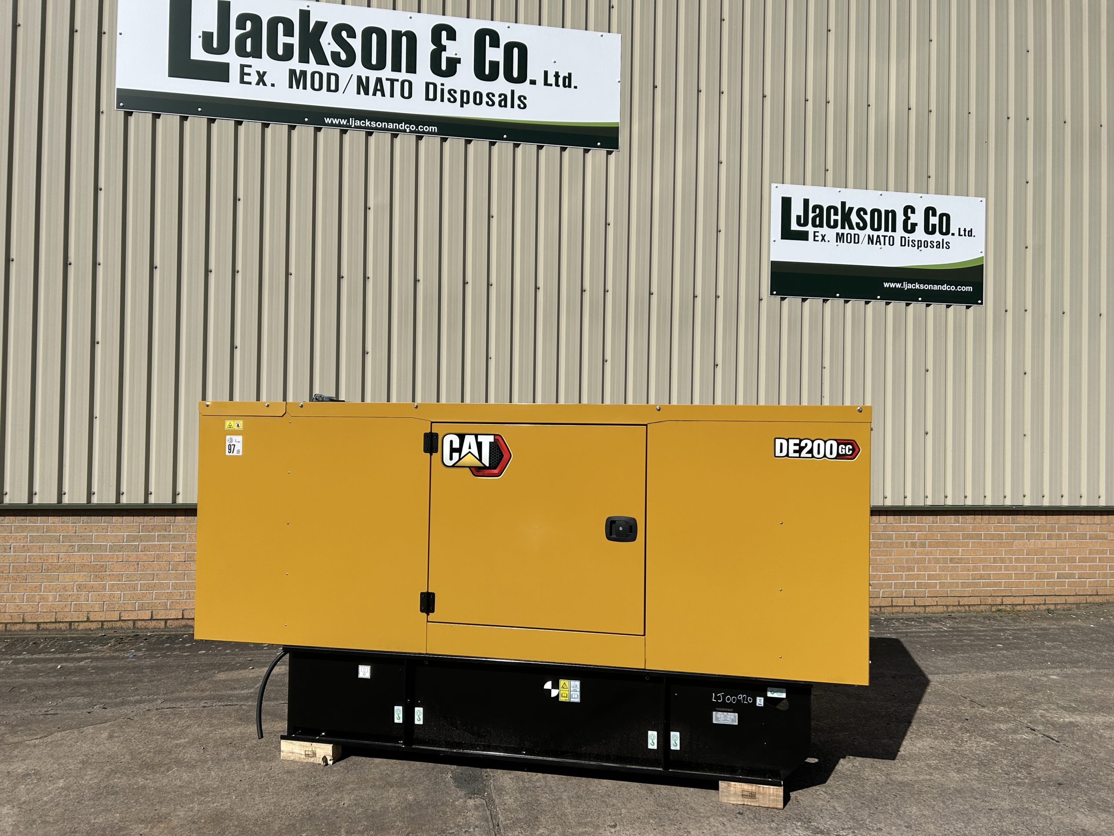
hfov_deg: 67.3
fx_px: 837
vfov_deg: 53.1
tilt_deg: +1.5
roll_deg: -1.5
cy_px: 418
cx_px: 557
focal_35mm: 26
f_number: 1.5
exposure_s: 1/9434
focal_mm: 5.7
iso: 50
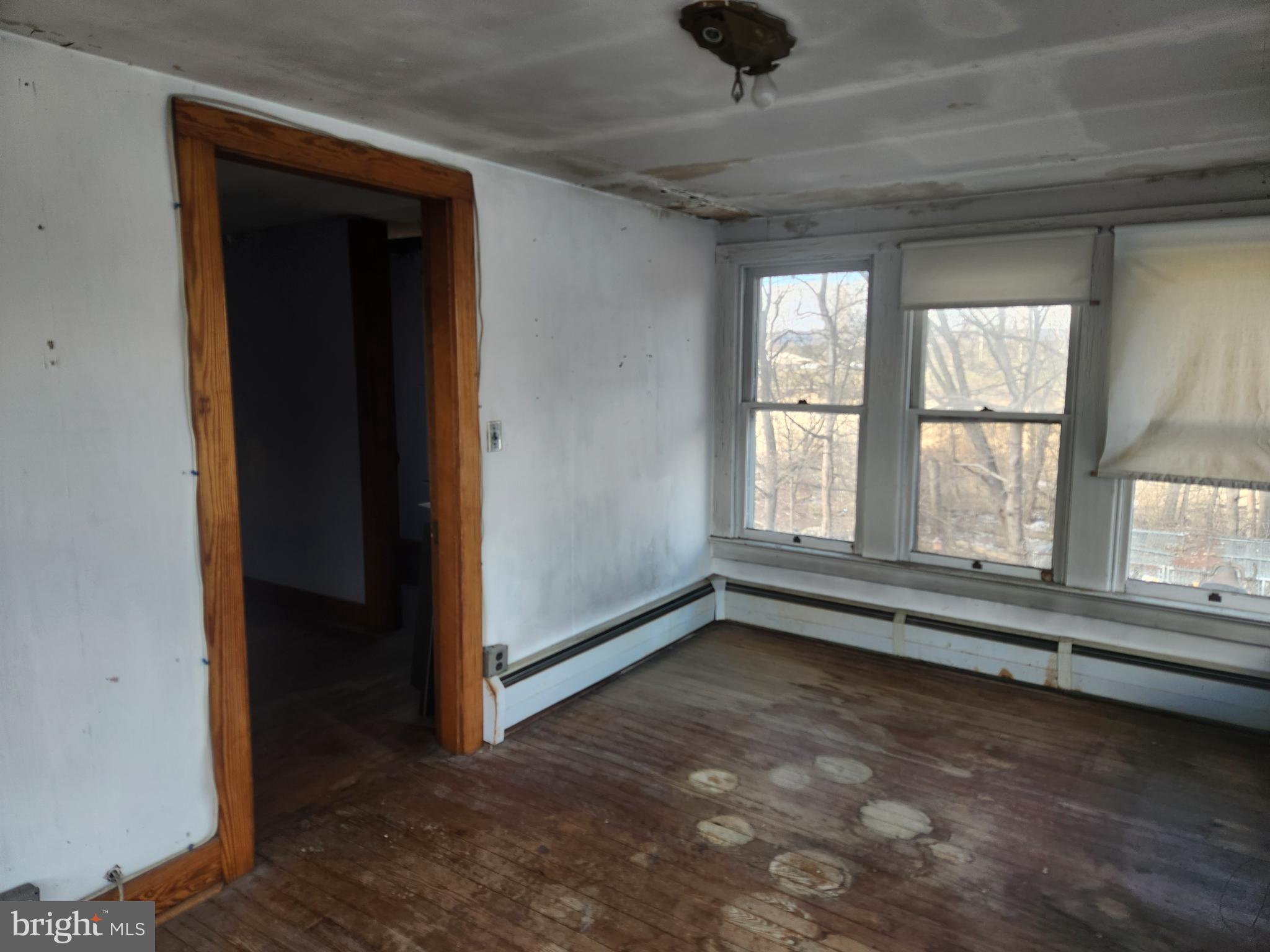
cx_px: 635
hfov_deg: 73.9
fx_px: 844
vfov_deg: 58.9
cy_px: 476
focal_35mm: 23
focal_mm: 5.4
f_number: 1.8
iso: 50
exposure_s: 1/180
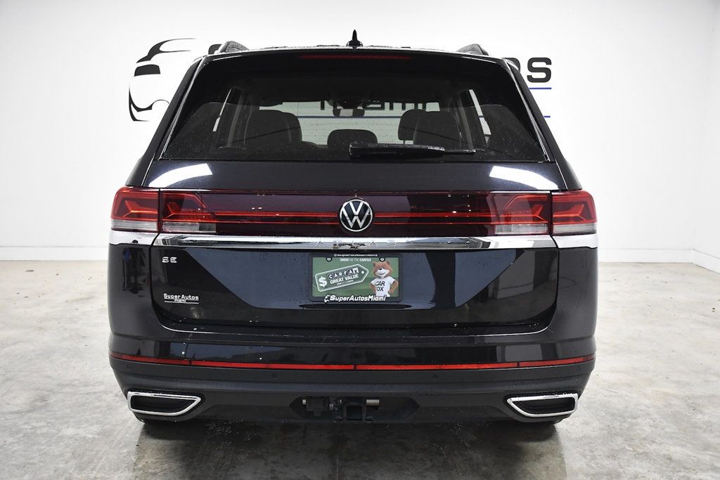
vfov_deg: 34.2
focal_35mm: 39
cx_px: 360
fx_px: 780
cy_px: 240
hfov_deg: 49.5
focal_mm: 26
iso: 2500
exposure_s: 1/320
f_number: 4.5
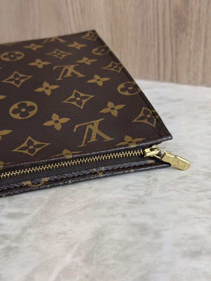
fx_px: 390
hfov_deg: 30.3
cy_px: 140
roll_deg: +4.0
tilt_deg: -23.9
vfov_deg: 39.7
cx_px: 106
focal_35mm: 48
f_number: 1.78
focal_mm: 6.76
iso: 100
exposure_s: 1/120
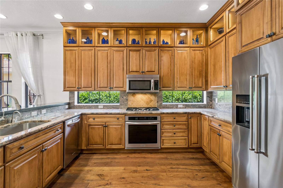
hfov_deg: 100.4
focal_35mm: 15
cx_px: 142
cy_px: 94
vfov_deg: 77.3
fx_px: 118
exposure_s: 1/10
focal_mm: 10
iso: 100
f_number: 7.1
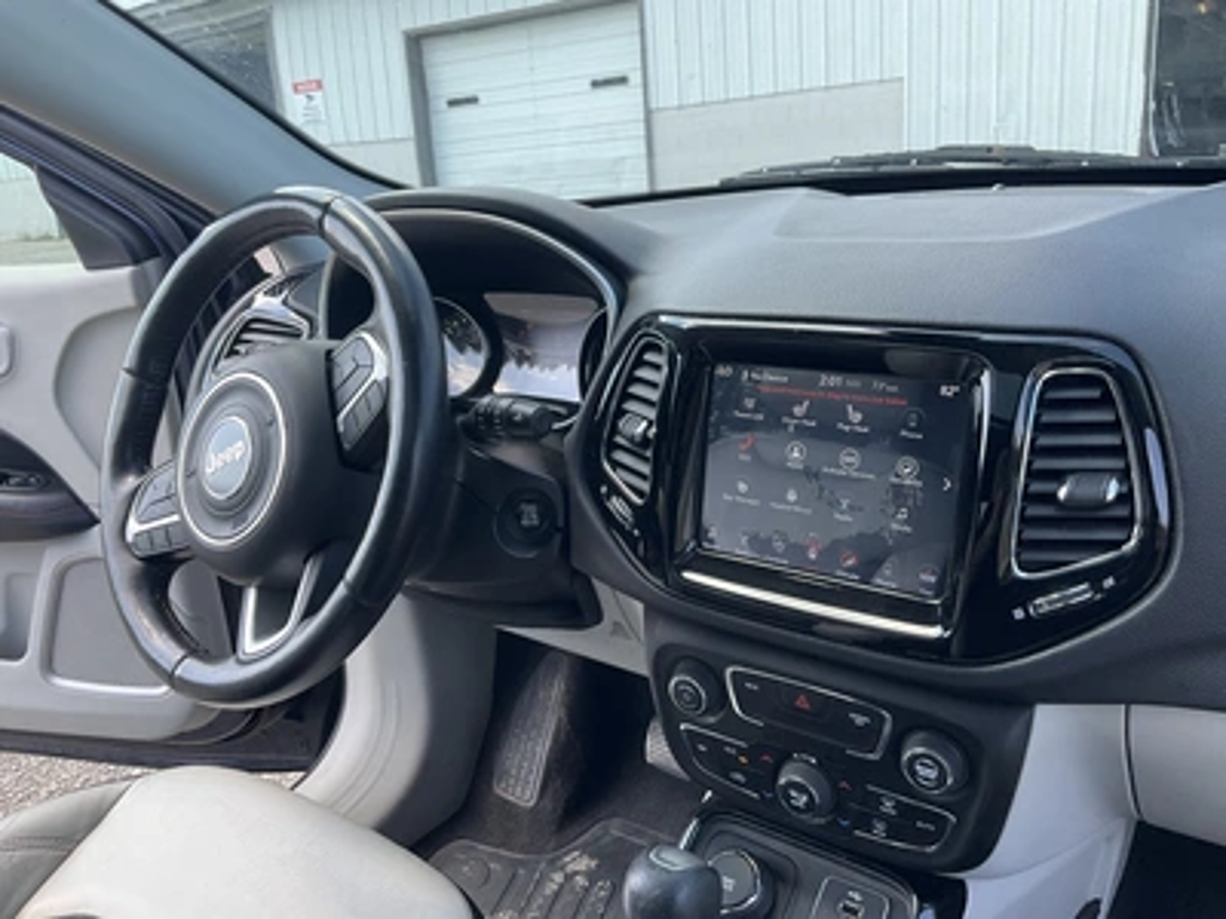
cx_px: 613
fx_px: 1027
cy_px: 460
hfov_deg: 61.7
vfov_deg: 48.2
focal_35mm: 29
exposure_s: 1/143
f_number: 1.8
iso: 20
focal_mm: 3
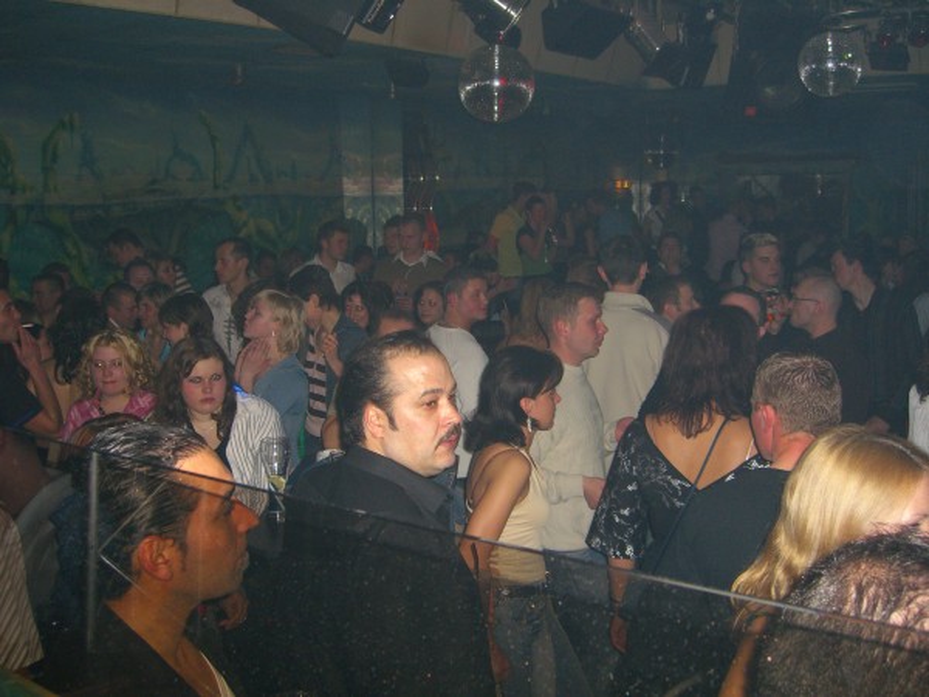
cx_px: 464
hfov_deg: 49.0
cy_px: 348
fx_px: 1020
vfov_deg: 37.7
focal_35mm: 38
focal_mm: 7.9
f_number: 2.8
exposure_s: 1/60
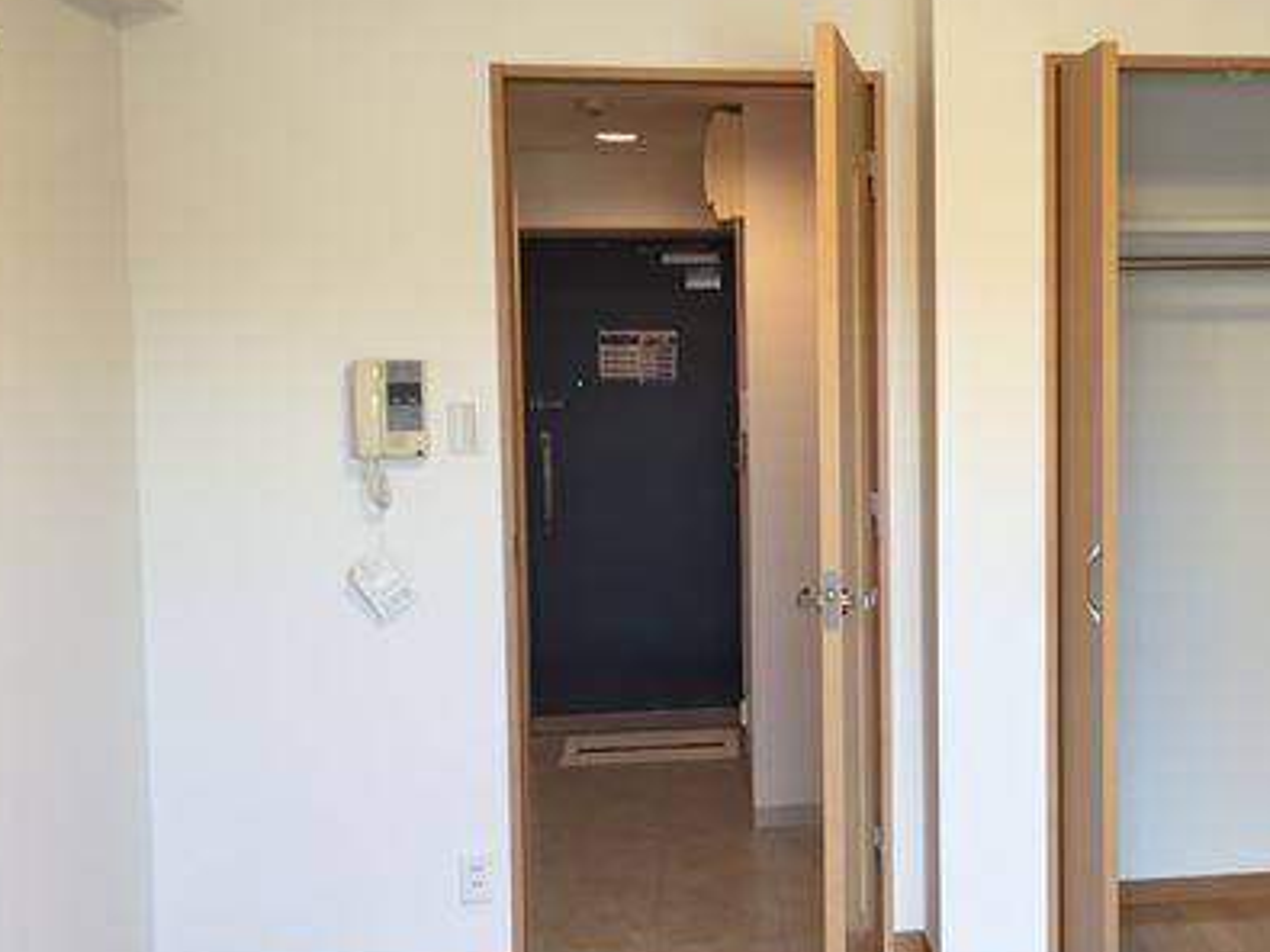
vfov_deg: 30.9
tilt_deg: -2.3
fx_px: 1724
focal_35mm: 47
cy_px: 463
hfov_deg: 39.2
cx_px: 981
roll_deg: -0.5
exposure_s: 1/33
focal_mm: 4.15
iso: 32
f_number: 2.2
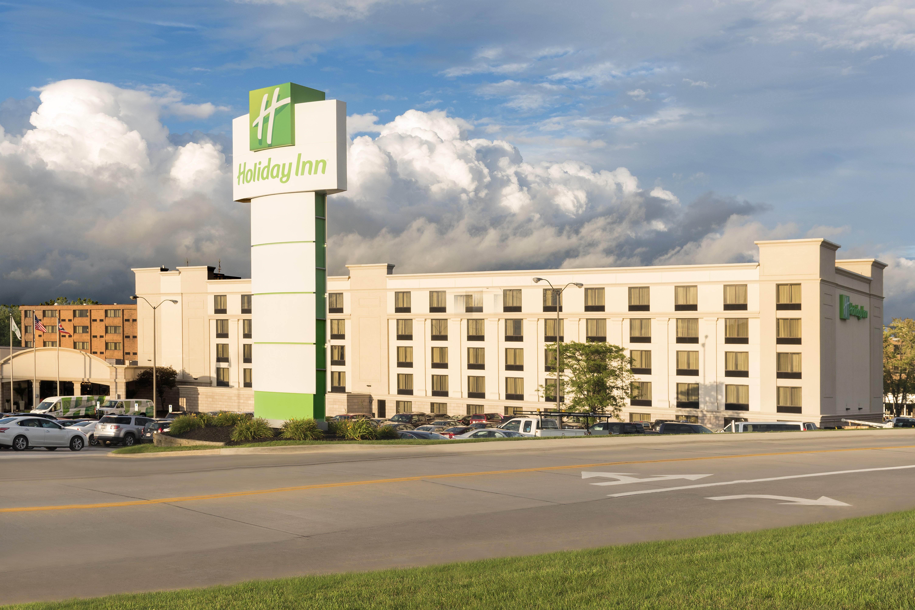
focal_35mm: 32
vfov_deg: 41.1
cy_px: 305
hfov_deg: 58.7
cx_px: 458
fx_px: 814
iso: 100
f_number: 10
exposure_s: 1/80
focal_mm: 32
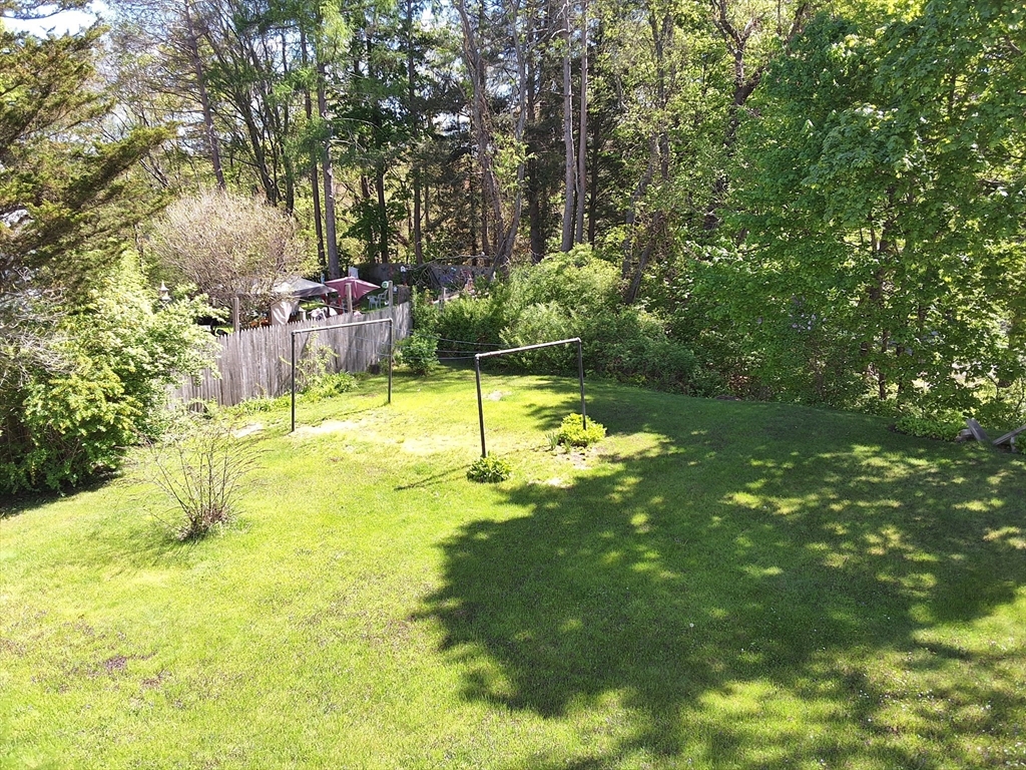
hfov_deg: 63.4
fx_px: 830
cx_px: 513
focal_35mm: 28
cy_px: 385
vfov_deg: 49.7
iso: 32
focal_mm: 2.91
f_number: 1.9
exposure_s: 1/305
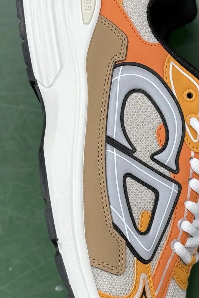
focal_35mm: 113
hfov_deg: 11.7
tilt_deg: -83.4
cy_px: 171
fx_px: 937
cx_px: 269
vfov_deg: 18.1
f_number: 1.78
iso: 64
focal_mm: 6.76
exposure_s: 1/100
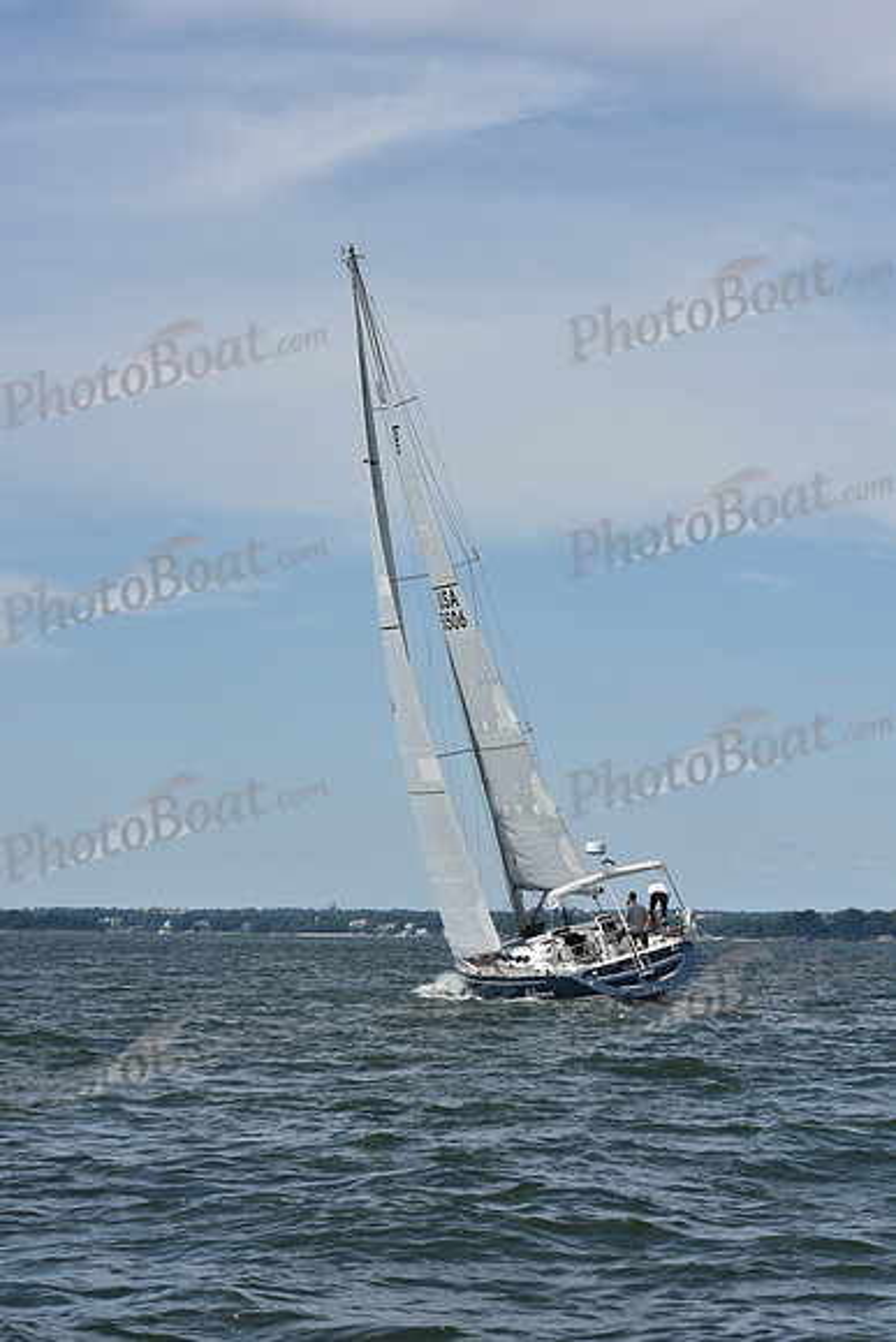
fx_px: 3656
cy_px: 671
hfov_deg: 14.0
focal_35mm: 98
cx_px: 448
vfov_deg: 20.8
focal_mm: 98
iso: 320
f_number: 11
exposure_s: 1/1000
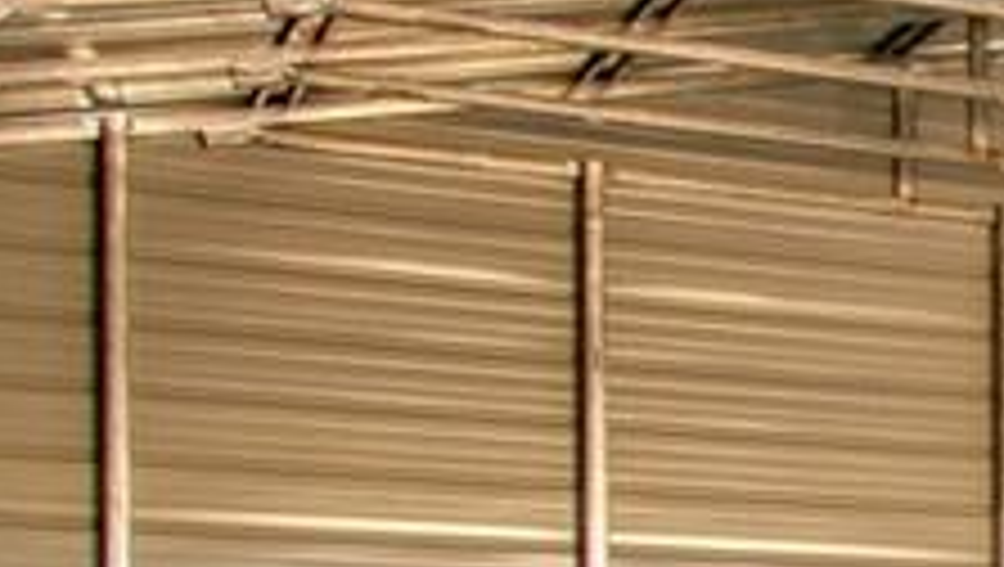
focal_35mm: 120
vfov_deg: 9.8
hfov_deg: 10.8
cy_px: 904
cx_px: 3125
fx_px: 3198
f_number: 4
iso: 500
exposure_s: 1/60
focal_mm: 16
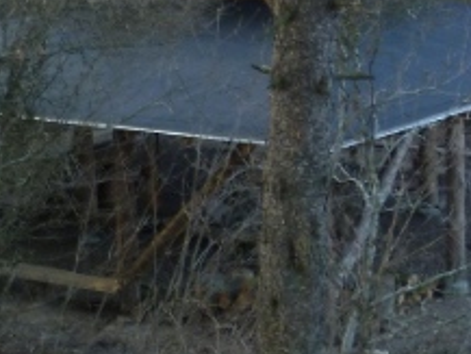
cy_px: 16
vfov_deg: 14.2
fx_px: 1402
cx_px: 749
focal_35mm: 103
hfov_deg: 16.9
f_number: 2.8
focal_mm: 5
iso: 80
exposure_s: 1/100
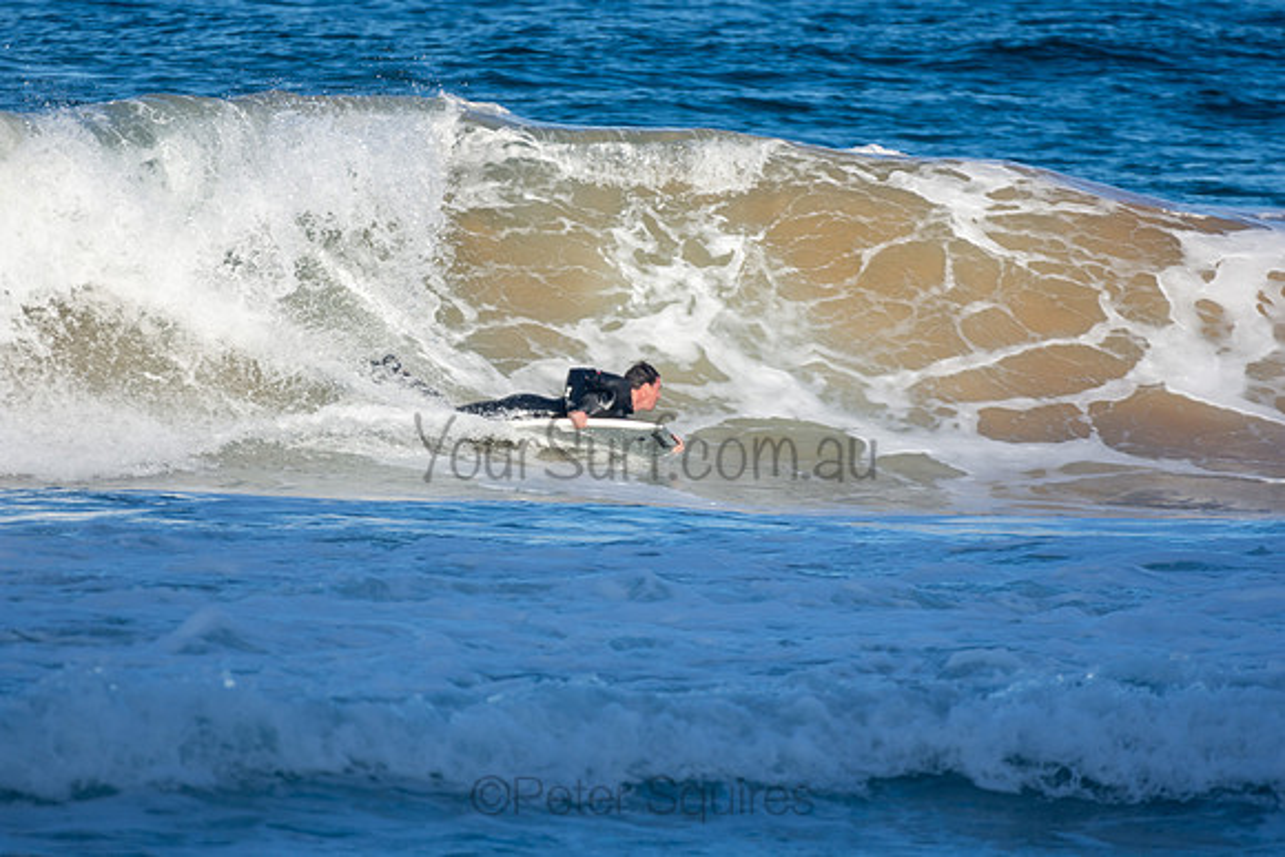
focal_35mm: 750
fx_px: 26776
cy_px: 428
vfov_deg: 1.8
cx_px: 642
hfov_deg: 2.7
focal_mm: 500
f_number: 5.6
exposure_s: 1/1000
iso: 200
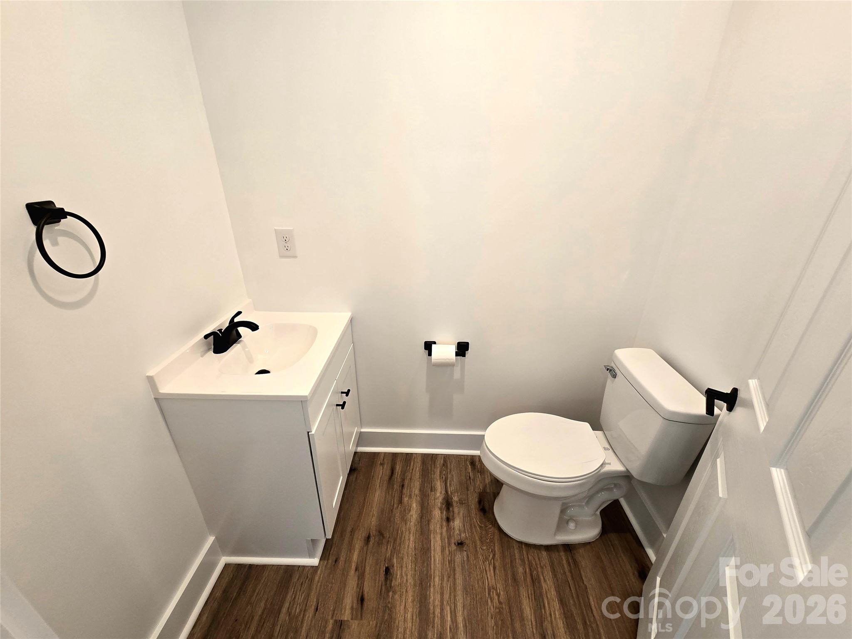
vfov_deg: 89.9
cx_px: 426
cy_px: 320
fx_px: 320
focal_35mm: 13
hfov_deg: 106.2
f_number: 2.2
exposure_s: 1/60.2
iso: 100
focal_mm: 2.2
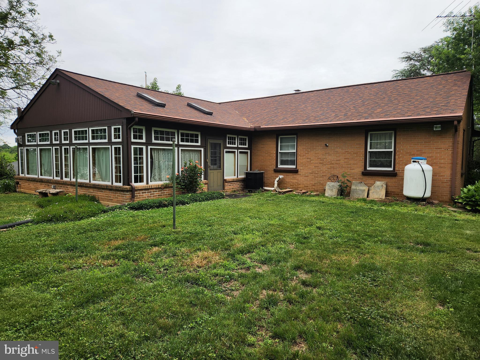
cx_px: 240
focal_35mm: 23
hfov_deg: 73.9
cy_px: 180
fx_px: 319
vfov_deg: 58.9
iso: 20
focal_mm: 5.4
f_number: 1.8
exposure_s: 1/845
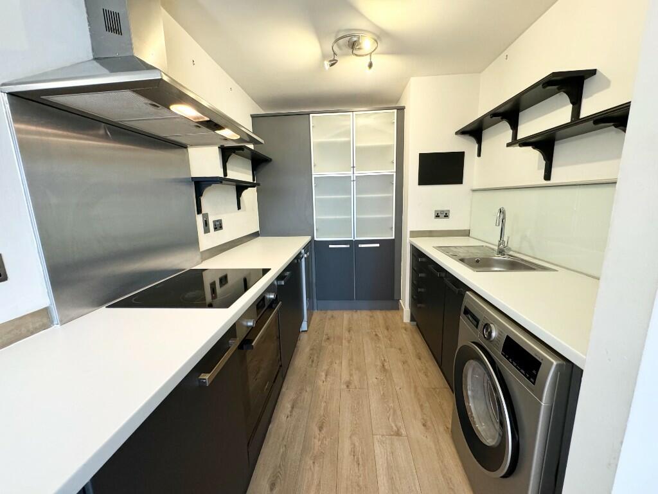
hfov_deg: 102.1
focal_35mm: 14
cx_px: 329
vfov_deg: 85.7
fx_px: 266
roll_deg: +1.4
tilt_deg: -10.1
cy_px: 247
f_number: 2.2
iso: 400
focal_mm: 2.22
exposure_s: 1/50
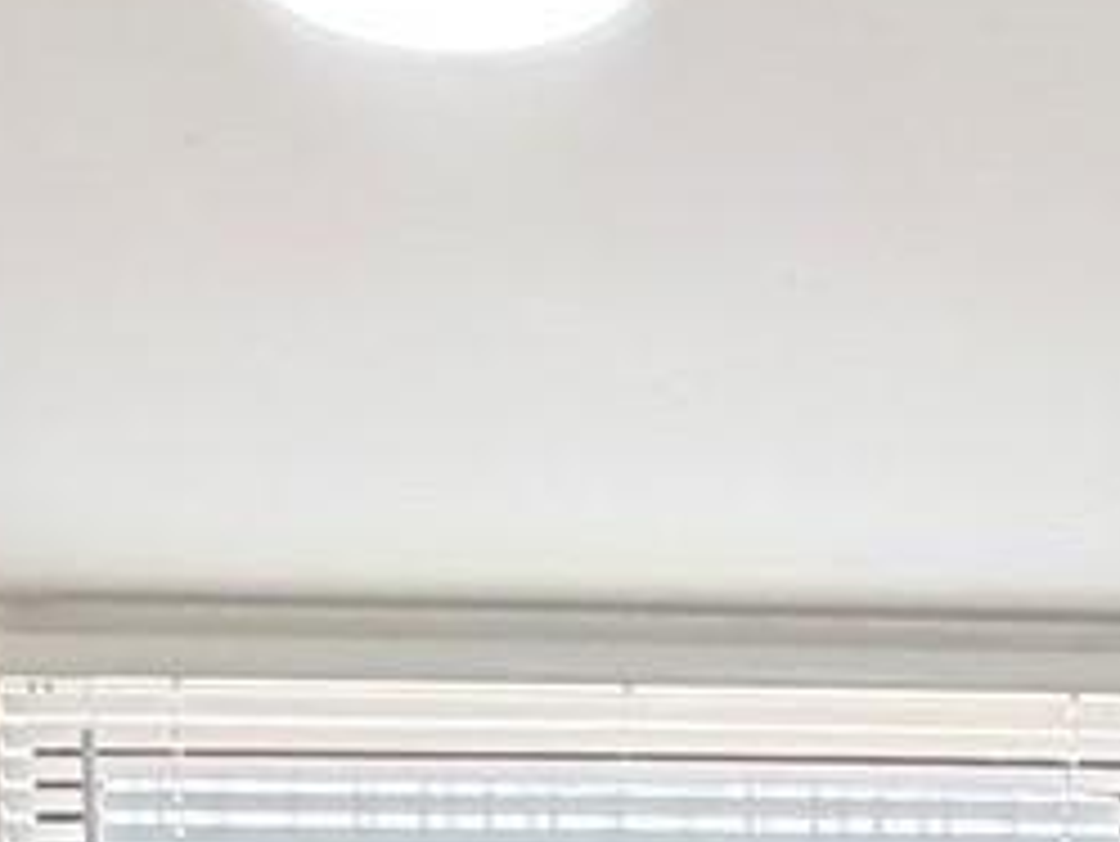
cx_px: 724
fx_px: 2913
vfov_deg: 12.6
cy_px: 2062
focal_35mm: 90
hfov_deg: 21.7
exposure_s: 1/60
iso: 200
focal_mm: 2.22
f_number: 2.2
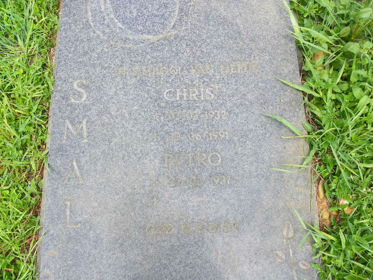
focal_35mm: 32
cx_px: 186
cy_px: 140
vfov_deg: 44.2
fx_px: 345
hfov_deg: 56.8
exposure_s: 1/160
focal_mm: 5.7
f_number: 3.2
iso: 64
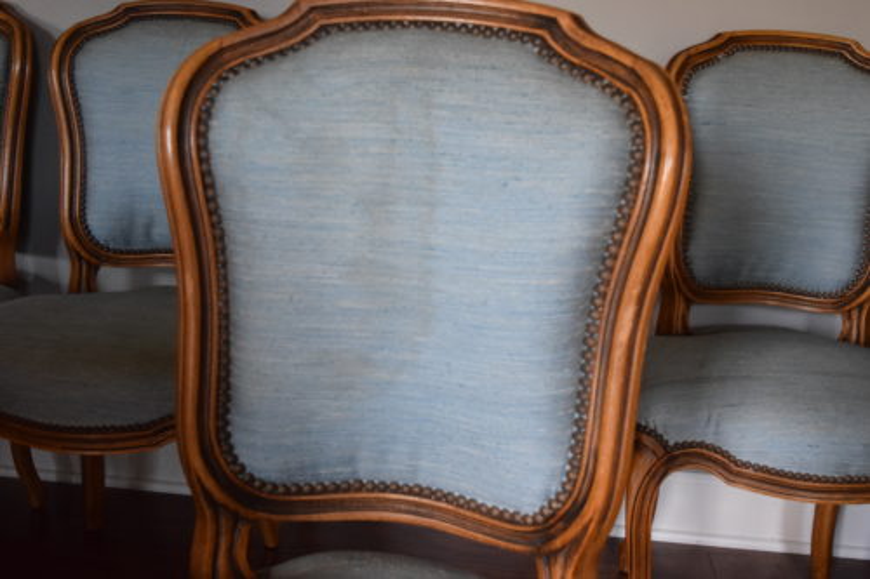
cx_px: 435
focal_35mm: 39
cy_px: 290
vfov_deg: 34.2
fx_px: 942
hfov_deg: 49.6
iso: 3200
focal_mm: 26
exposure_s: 1/125
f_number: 5.6
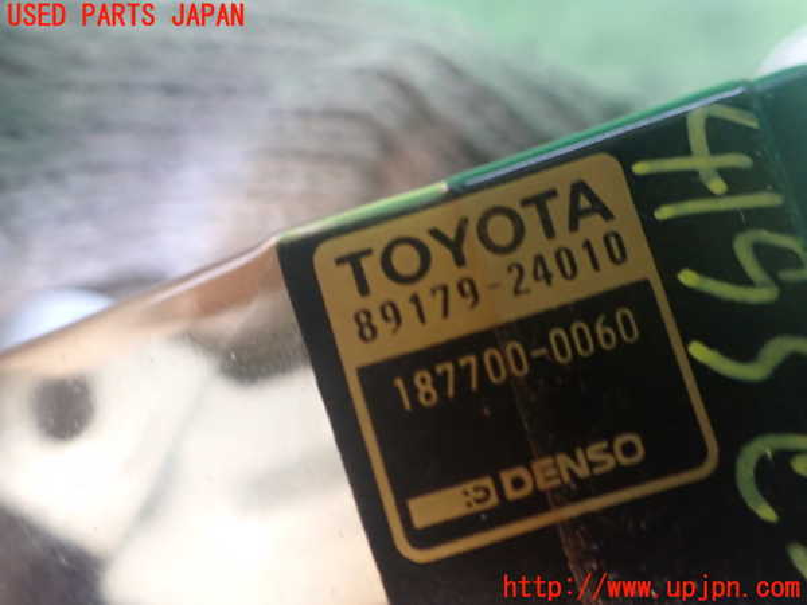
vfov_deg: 46.8
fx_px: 699
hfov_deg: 60.0
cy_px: 302
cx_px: 404
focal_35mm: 30
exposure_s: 1/30
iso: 800
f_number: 2.3
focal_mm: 5.4
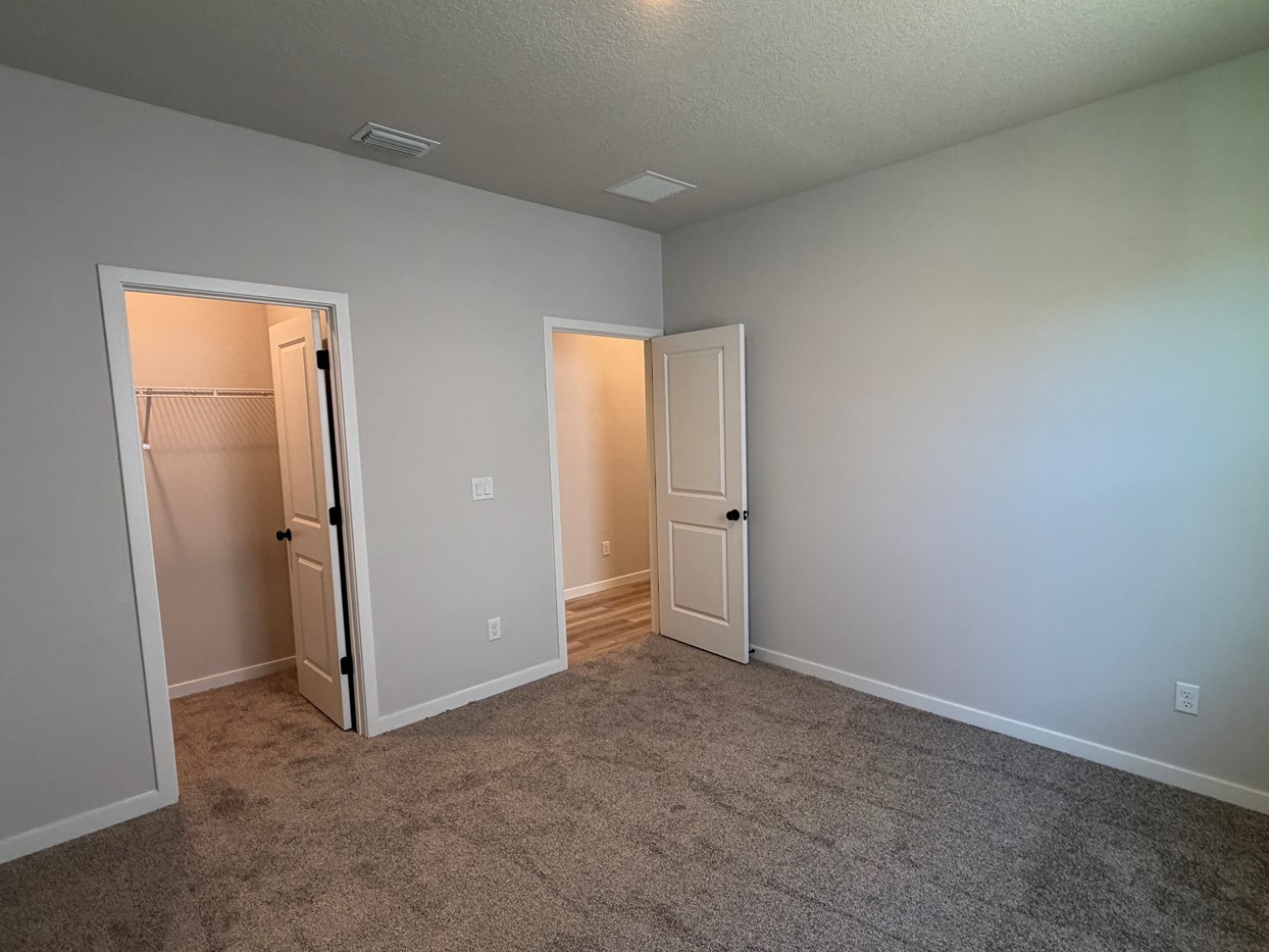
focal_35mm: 18
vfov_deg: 71.6
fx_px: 660
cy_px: 490
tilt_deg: -6.0
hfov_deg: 87.4
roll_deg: +0.4
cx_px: 710
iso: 200
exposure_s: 1/60
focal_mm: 2.22
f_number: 2.2
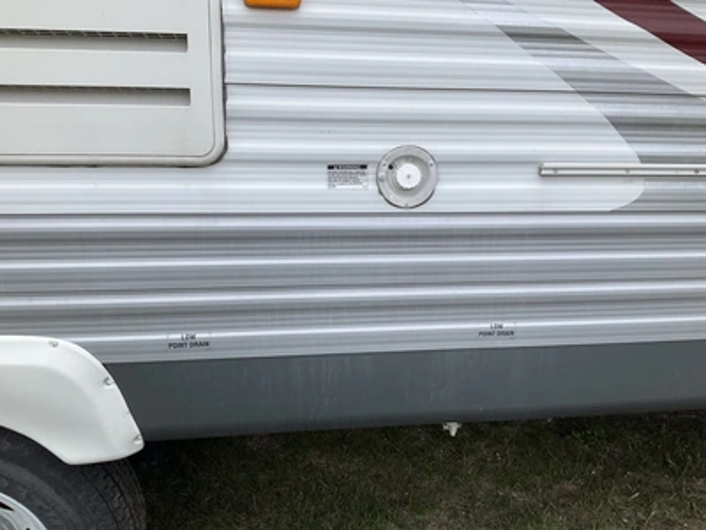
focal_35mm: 29
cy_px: 265
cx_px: 353
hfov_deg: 61.7
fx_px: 591
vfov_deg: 48.2
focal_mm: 3
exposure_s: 1/1626
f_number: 1.8
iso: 25
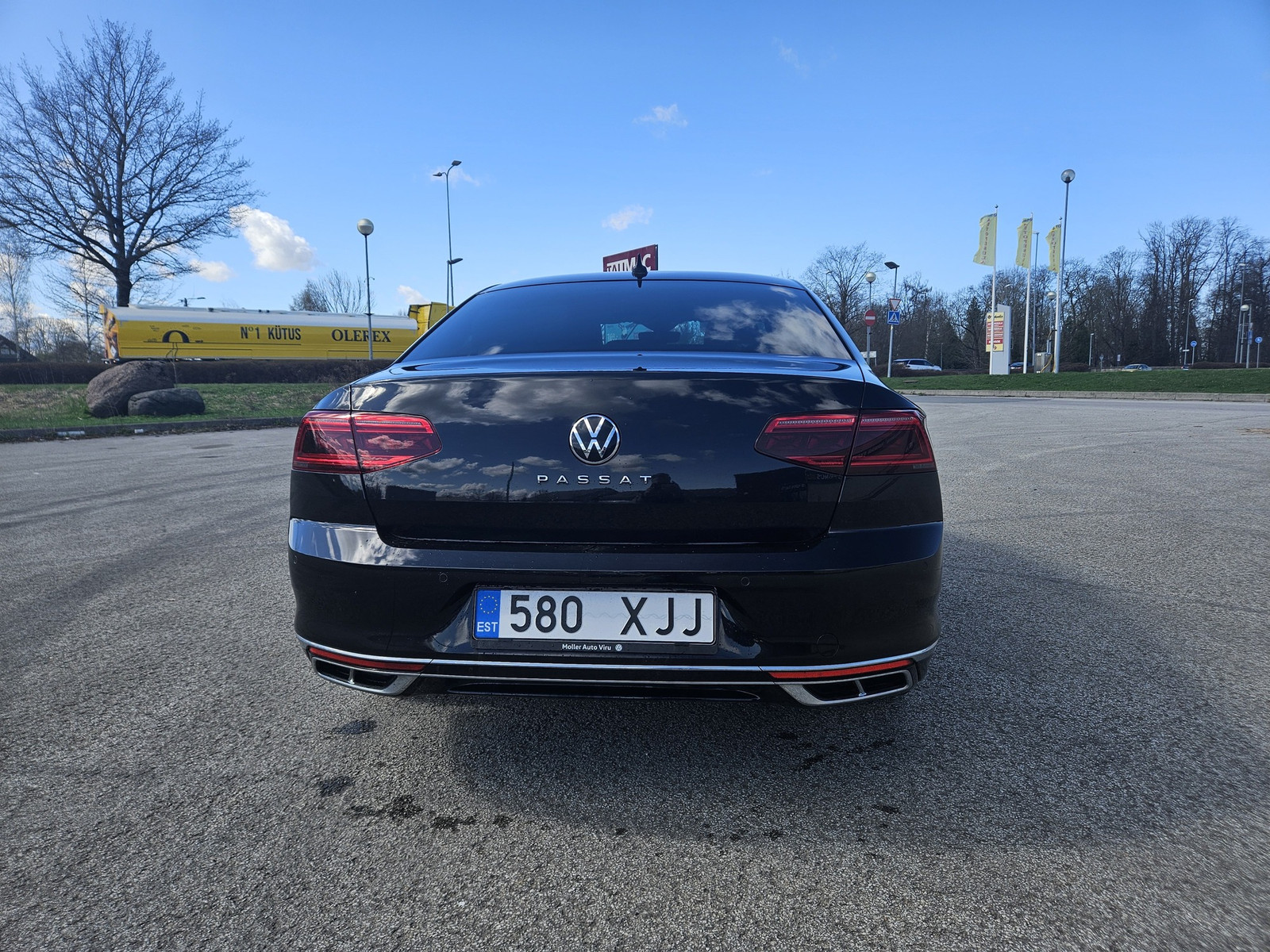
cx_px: 635
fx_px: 844
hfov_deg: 73.9
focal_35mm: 23
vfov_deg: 58.9
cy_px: 476
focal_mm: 5.4
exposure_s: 1/1061
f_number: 1.8
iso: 25
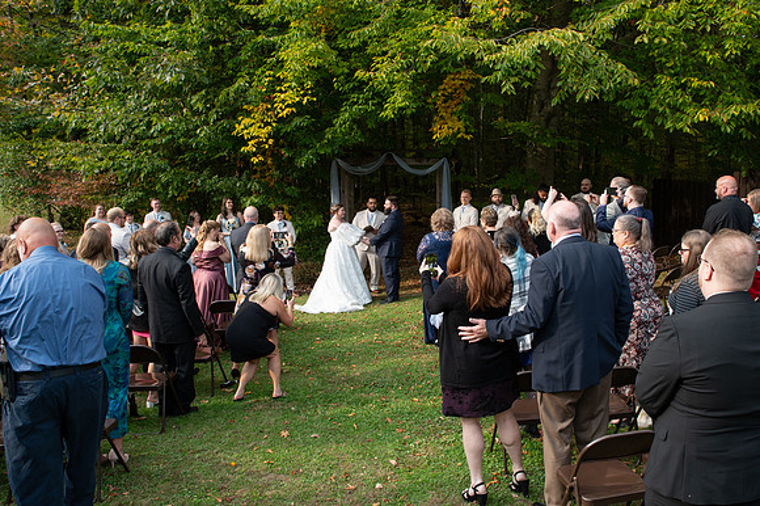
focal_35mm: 29
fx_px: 617
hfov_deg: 63.1
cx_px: 419
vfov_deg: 44.5
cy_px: 217
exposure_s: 1/200
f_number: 8
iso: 400
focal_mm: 24
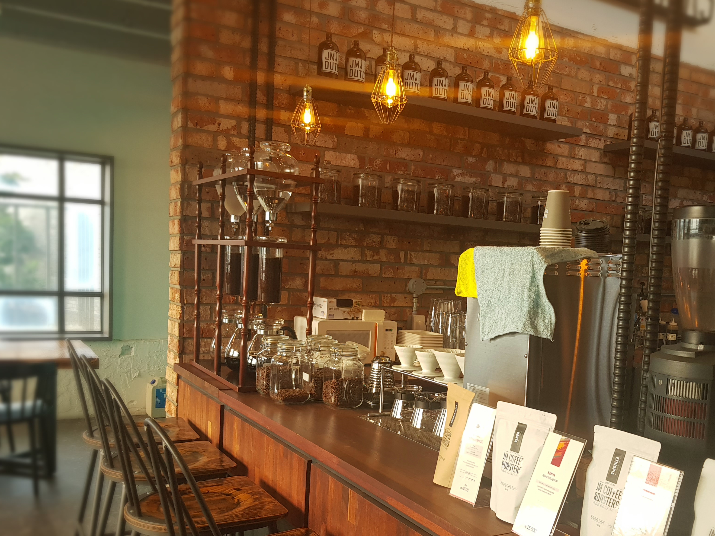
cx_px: 436
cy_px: 341
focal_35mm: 34
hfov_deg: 53.5
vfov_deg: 41.4
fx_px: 702
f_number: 1.7
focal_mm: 4.3
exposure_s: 1/60
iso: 64
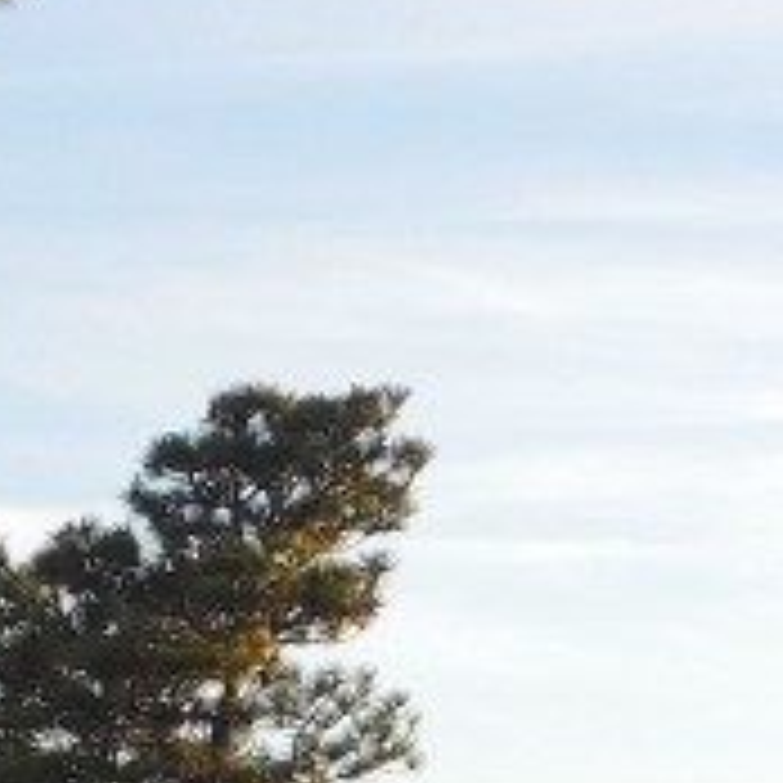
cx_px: -63
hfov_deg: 8.4
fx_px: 5323
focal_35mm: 208
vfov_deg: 8.4
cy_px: 657
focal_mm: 7.1
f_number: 3.6
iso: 125
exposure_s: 1/500
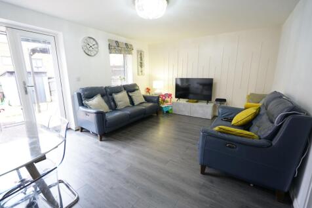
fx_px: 139
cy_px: 104
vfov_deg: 73.7
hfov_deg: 96.8
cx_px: 156
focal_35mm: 16
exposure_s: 1/25
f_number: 4
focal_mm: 16
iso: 400
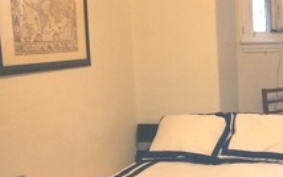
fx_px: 656
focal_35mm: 85
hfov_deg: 22.8
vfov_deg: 15.3
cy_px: 135
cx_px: 317
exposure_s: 1/20
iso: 160
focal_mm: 4.28
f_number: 2.4
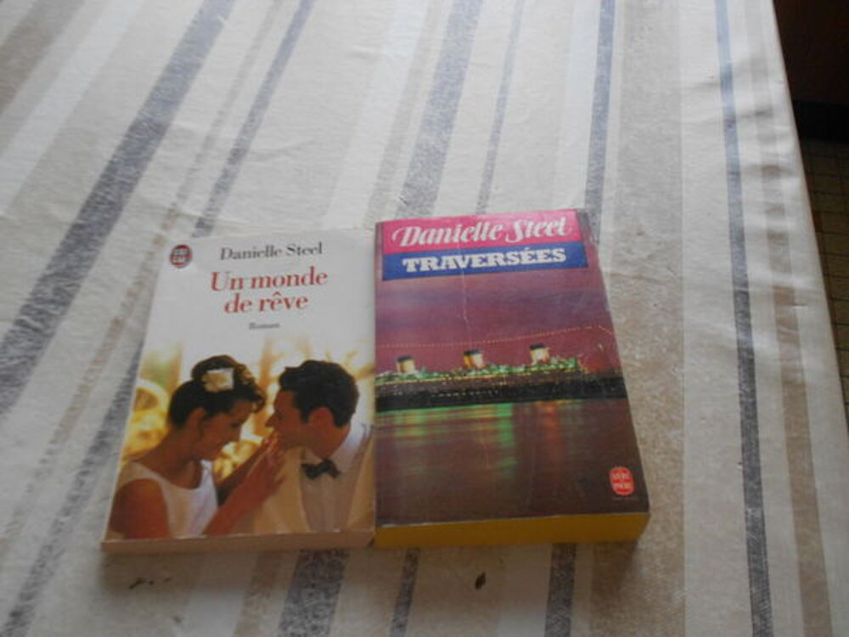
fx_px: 785
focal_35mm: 32
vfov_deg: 44.2
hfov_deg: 56.8
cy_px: 318
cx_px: 424
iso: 320
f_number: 3.6
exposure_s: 1/30
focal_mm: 6
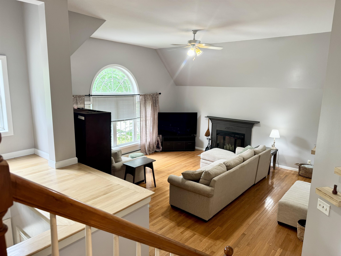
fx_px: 236
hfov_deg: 71.6
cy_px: 128
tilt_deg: -11.3
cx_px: 170
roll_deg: -1.2
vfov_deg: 56.8
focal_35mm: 24
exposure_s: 1/60
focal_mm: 6.76
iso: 125
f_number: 1.78
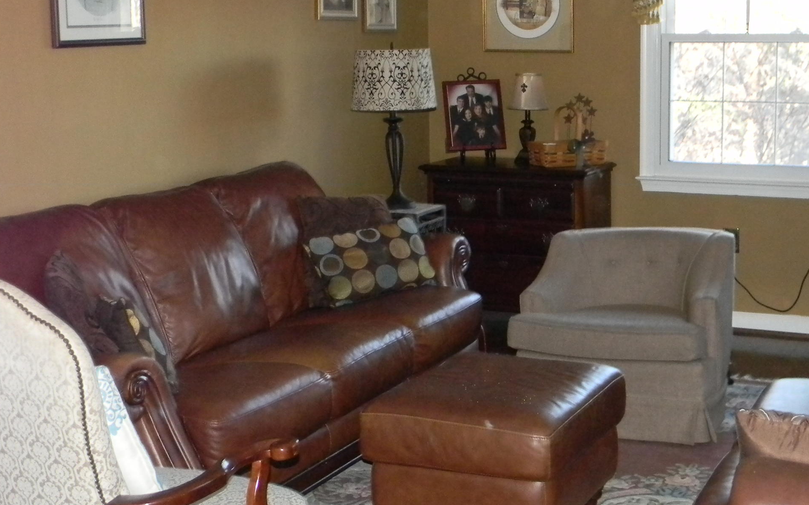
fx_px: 1323
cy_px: 182
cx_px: 529
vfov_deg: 21.6
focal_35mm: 60
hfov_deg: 33.8
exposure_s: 1/30
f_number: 3.7
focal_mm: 6.4
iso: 485
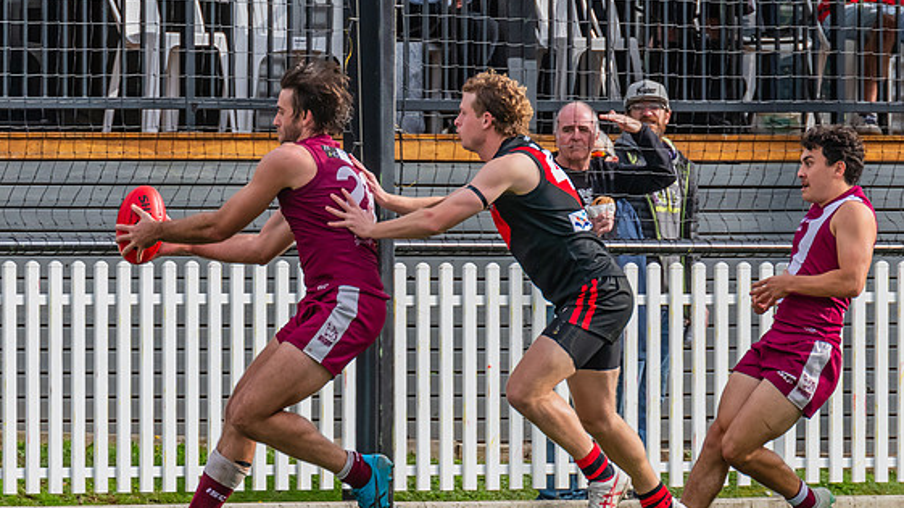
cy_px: 283
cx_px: 164
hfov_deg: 2.4
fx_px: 21373
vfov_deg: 1.4
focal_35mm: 892
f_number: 9
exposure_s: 1/1250
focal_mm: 420
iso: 800
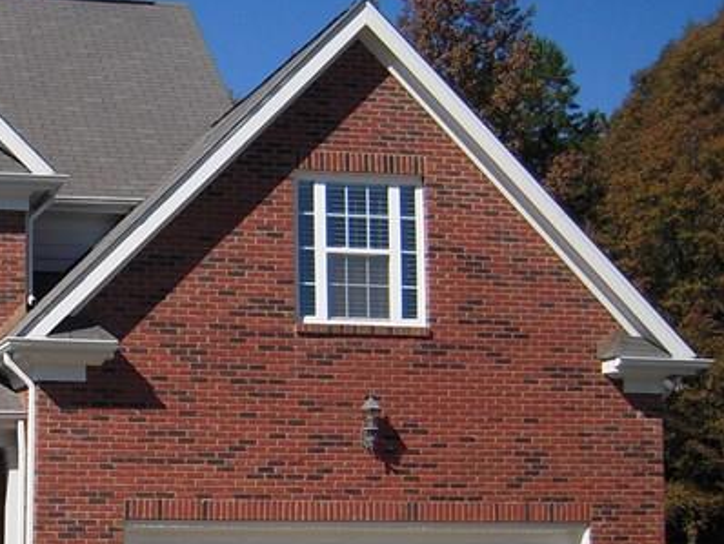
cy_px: 418
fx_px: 1507
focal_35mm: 72
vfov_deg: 20.3
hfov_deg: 25.2
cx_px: -58
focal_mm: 5
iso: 100
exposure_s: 1/500
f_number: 5.4
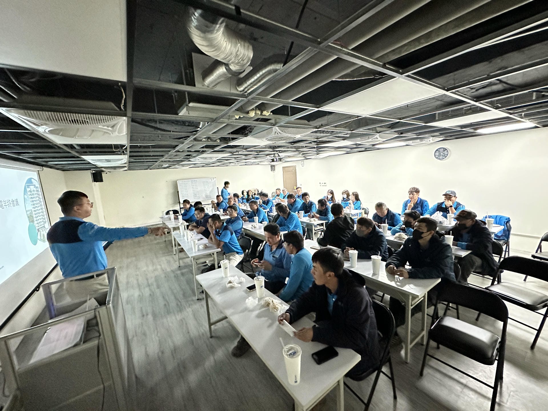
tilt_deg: -8.6
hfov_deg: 102.1
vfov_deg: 85.7
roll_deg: +4.7
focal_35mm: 14
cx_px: 274
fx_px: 222
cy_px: 206
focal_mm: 2.22
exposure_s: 1/60
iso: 1000
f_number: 2.2
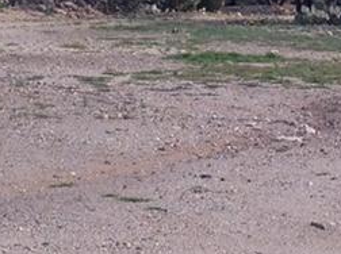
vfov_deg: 8.2
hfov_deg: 11.1
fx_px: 1750
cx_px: 248
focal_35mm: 178
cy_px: -59
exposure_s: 1/975
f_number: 2.4
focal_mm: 4.28
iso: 50
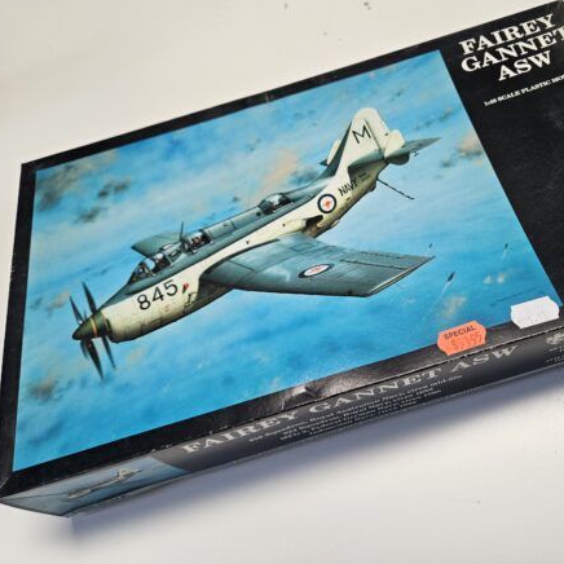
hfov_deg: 56.1
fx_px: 516
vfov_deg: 57.3
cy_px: 274
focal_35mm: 28
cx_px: 374
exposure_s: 1/120
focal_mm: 5.4
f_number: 1.8
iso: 250
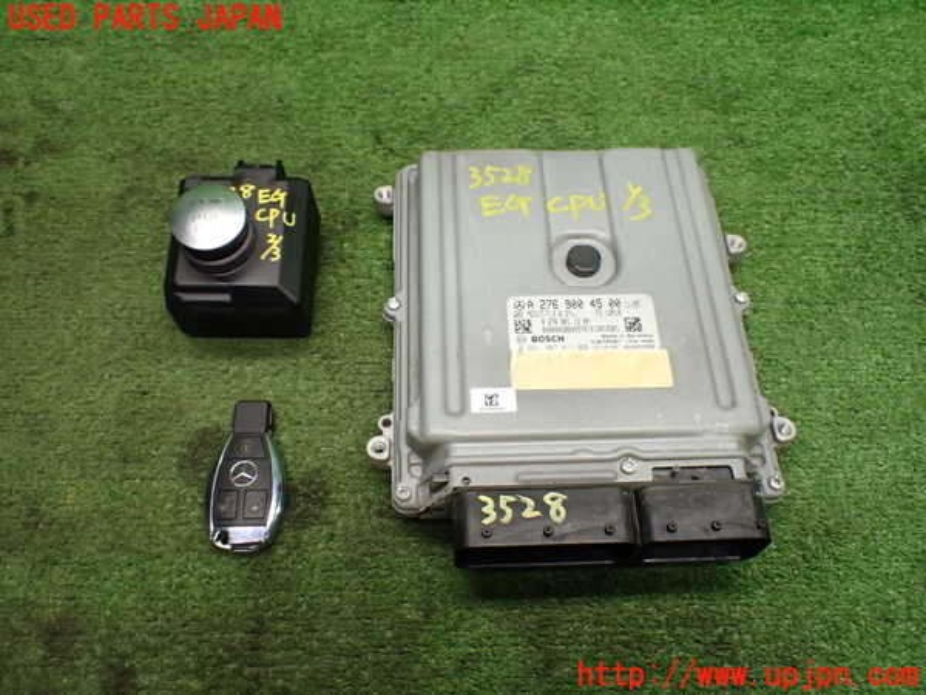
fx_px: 803
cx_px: 463
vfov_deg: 46.8
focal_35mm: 30
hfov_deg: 60.0
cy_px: 348
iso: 500
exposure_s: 1/125
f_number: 2.3
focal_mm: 5.4
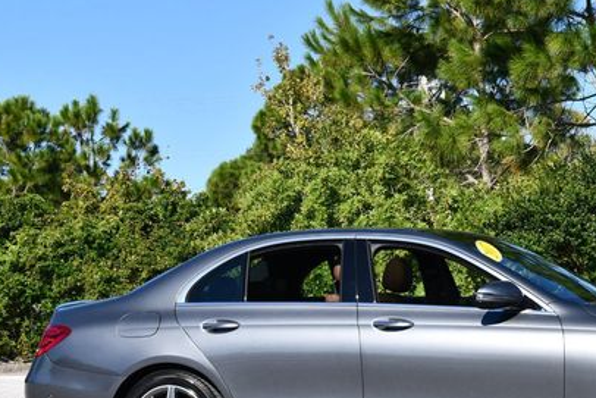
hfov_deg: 20.0
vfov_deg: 13.6
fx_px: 1673
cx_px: 449
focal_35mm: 101
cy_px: 253
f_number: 8
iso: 110
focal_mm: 32
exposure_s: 1/250
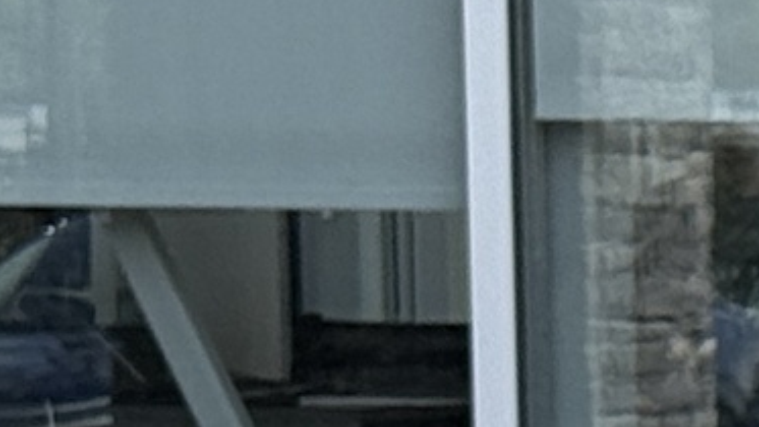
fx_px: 8133
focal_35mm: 404
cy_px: 966
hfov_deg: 5.0
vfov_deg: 3.0
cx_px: 2594
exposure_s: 1/1838
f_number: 1.78
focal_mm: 6.76
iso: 80
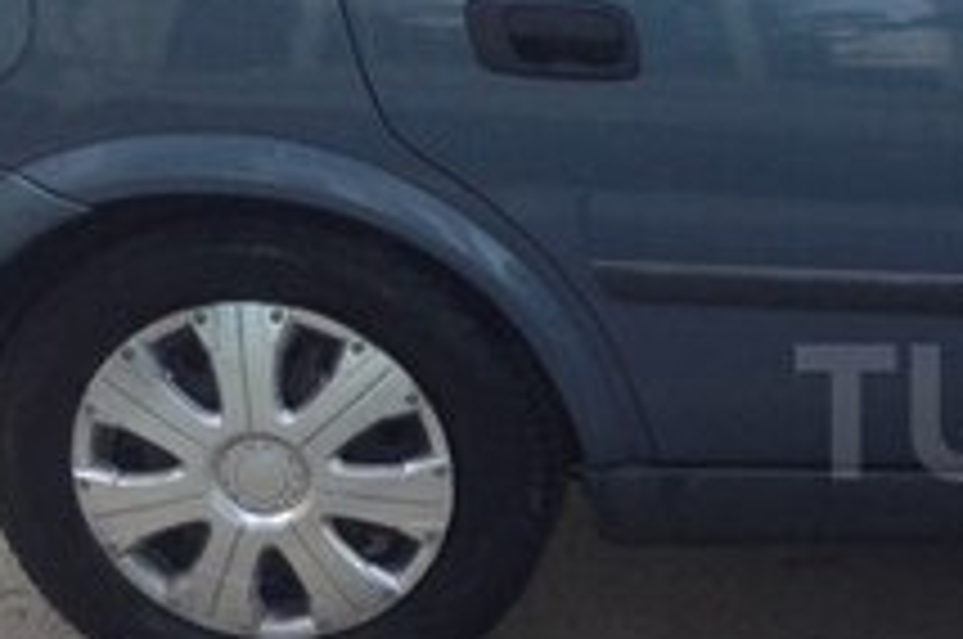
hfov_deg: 18.0
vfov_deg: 12.9
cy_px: 412
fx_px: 2831
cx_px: 1256
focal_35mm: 106
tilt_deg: -21.2
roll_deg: -0.3
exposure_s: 1/20
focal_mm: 4.12
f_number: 2.4
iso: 50
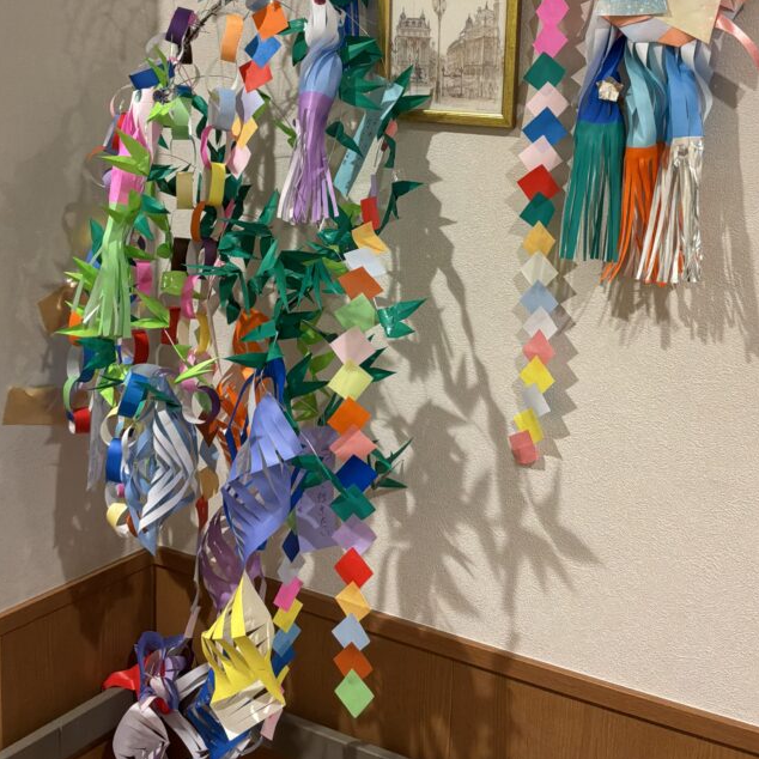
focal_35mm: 40
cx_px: 399
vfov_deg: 41.4
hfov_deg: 41.8
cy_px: 268
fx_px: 992
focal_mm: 3
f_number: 1.8
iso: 100
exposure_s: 1/60
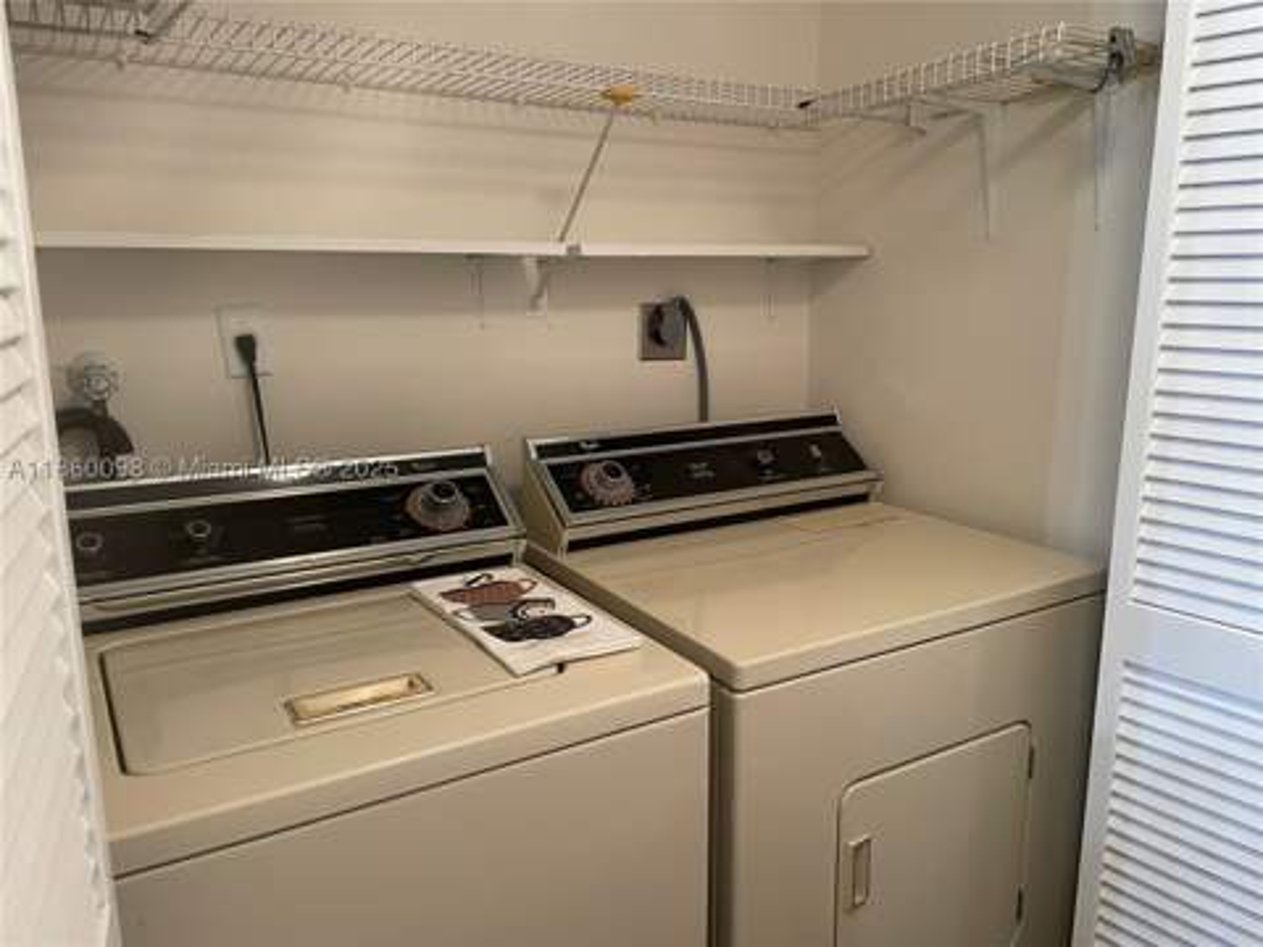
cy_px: 474
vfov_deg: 53.1
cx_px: 632
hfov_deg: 67.3
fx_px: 949
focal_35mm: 26
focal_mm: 4.2
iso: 200
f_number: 1.6
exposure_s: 1/60
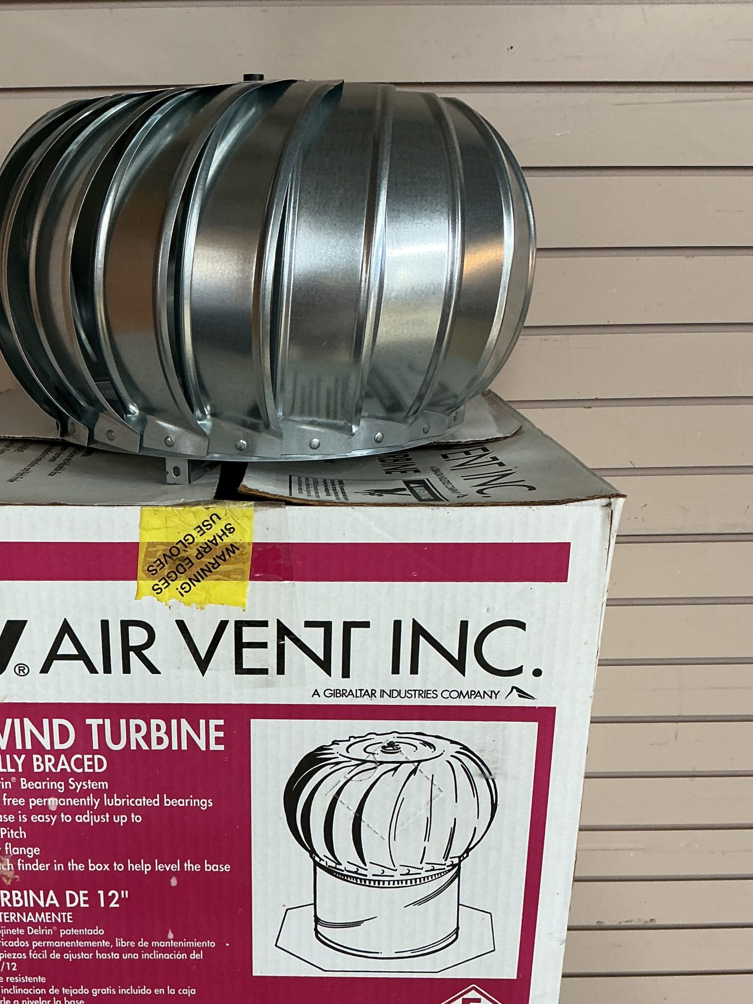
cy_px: 628
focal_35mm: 37
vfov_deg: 49.6
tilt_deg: -21.8
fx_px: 1073
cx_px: 275
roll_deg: +0.5
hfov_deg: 38.4
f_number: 1.8
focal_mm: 3
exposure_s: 1/60
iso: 80
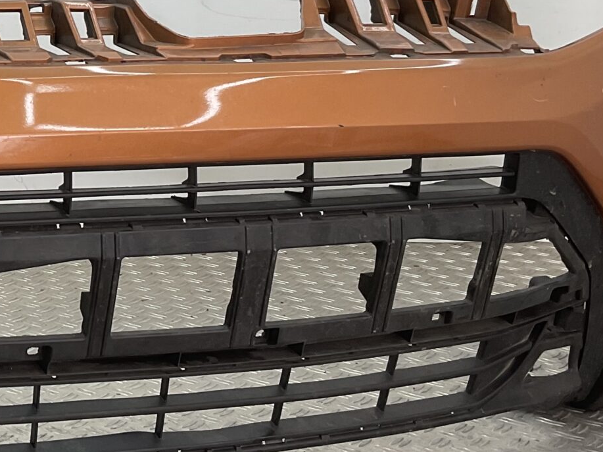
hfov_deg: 23.0
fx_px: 1410
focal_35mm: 81
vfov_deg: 18.0
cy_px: 70
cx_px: -30
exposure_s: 1/104
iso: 16
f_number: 1.8
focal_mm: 3
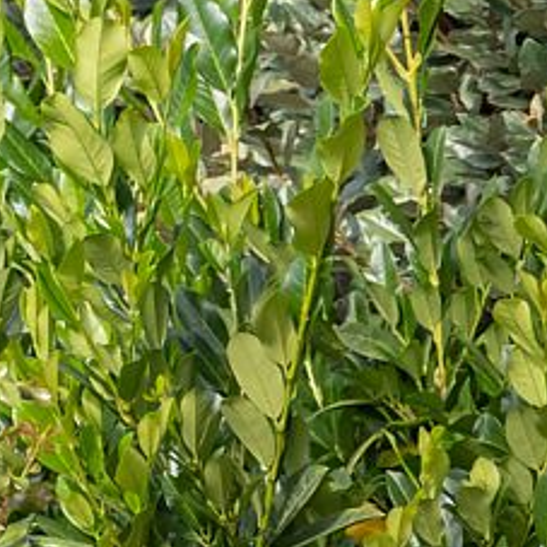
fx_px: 4612
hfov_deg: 6.4
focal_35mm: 258
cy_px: -5
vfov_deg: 6.8
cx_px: 1429
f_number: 4
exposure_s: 1/680
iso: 200
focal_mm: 35.8
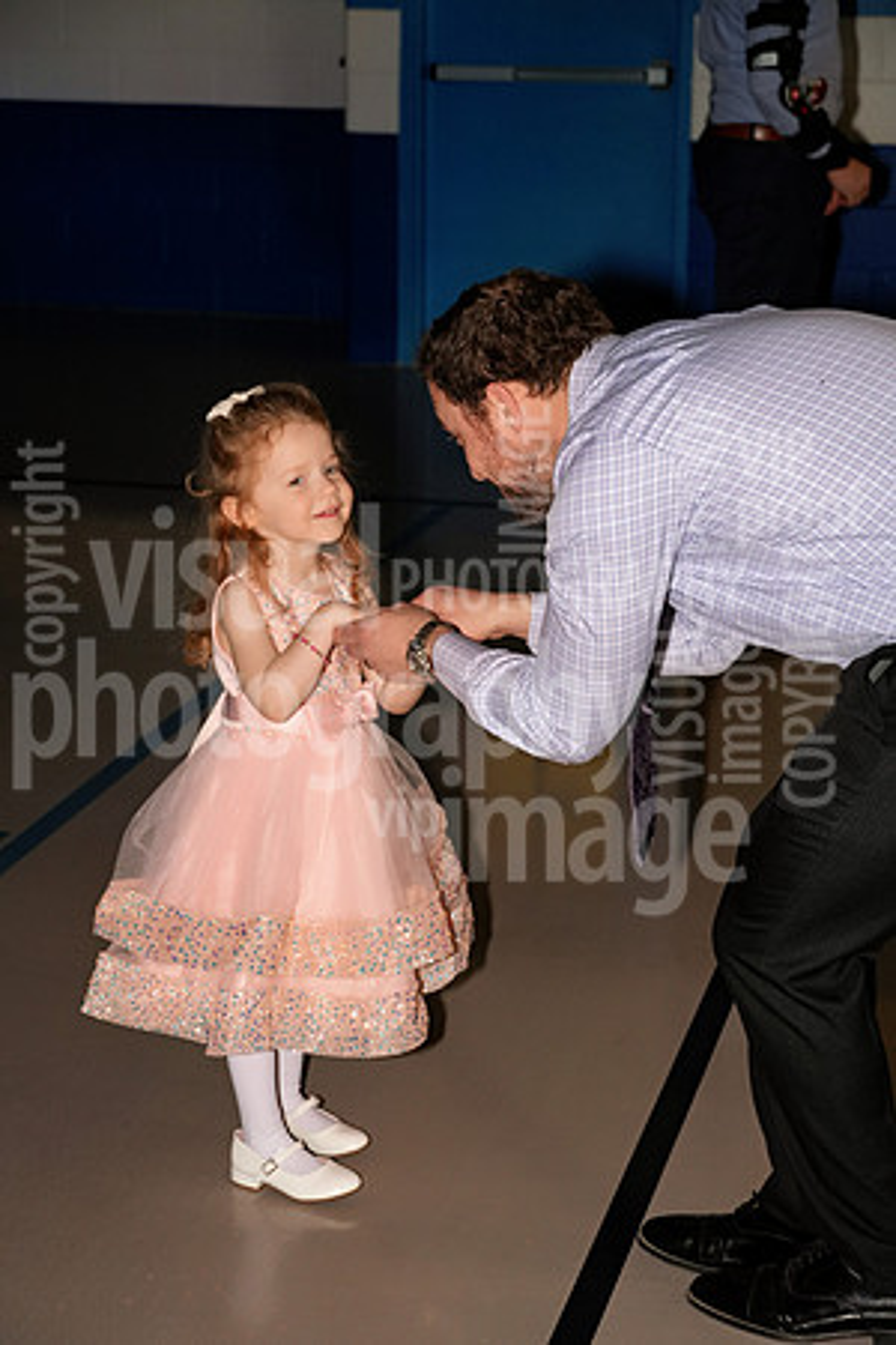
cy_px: 672
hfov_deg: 18.2
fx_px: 2800
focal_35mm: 75
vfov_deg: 27.0
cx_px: 448
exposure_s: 1/200
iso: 800
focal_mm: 50
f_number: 5.6
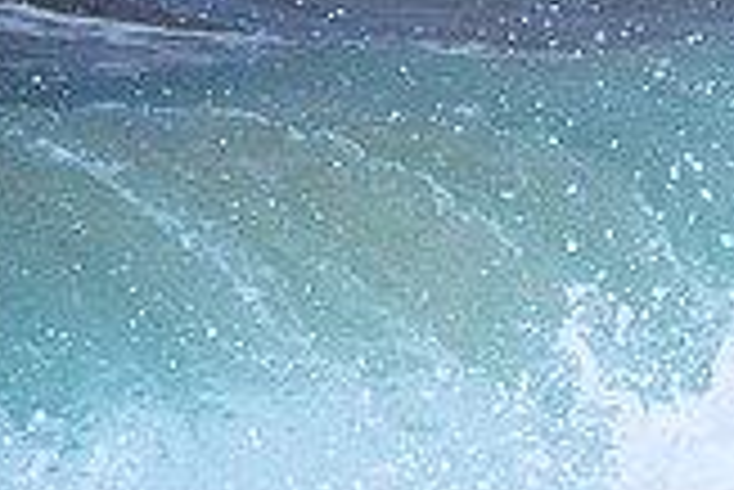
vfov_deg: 0.7
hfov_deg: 1.1
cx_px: 1738
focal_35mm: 1959
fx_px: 39976
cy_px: 485
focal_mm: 400
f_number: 5.6
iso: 720
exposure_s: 1/2000
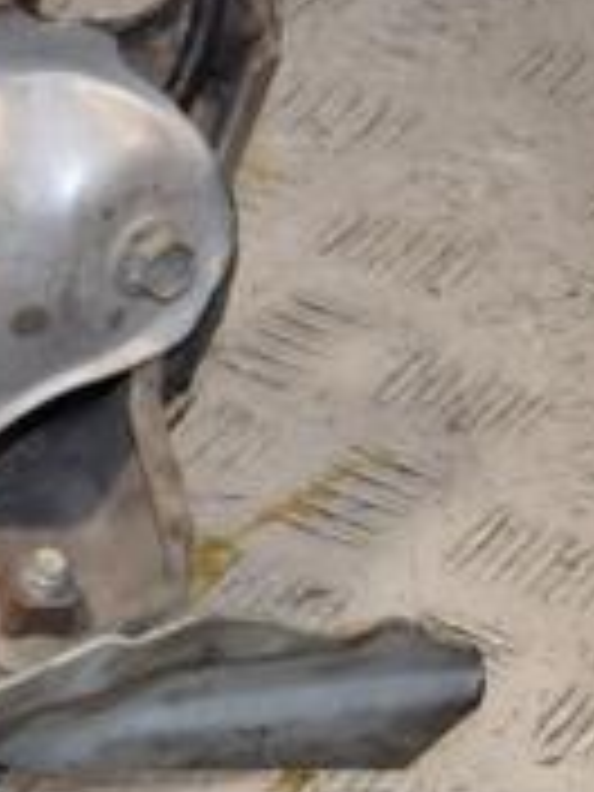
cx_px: -657
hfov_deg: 7.2
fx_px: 4507
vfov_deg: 10.0
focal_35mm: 197
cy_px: 364
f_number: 7.1
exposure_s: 1/200
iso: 800
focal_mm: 40
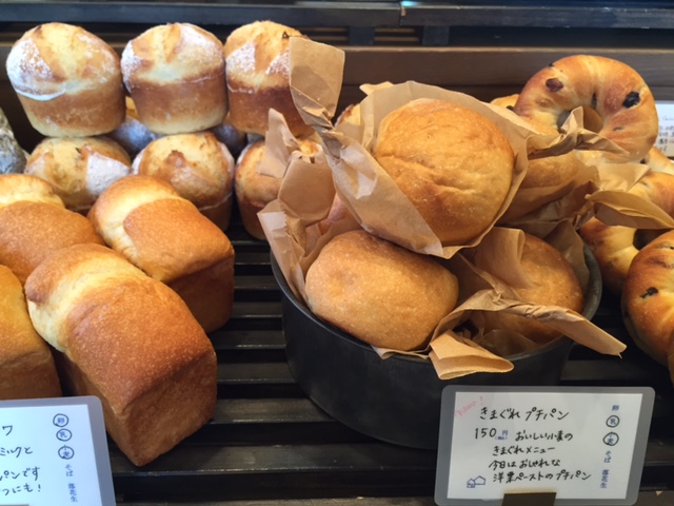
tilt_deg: -35.5
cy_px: 253
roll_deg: -1.6
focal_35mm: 29
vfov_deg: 48.2
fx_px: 565
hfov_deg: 61.7
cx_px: 337
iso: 50
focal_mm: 4.15
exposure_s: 1/33
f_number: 2.2
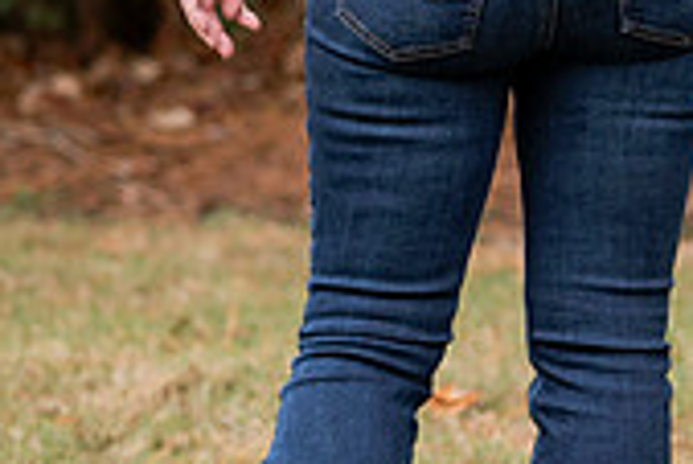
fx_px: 5606
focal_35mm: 291
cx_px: 1181
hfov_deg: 6.9
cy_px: 331
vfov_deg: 4.7
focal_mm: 85
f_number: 2.8
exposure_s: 1/800
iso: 320
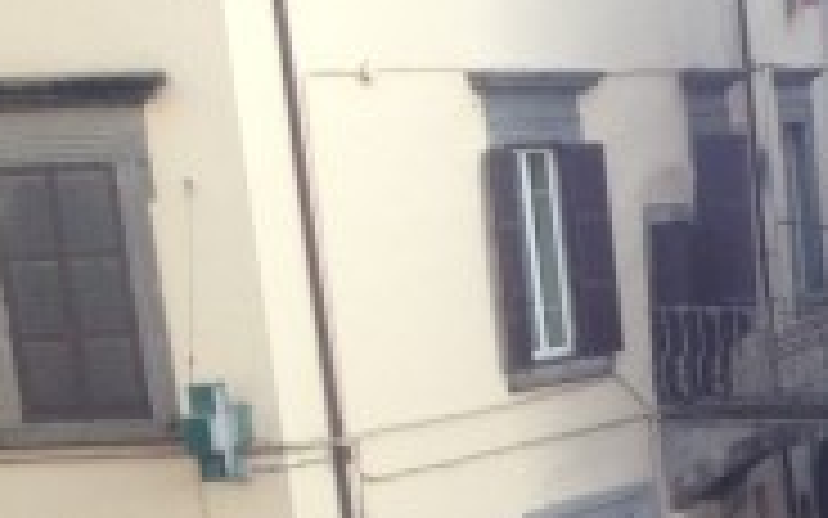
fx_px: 2911
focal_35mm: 129
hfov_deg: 14.7
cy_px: 910
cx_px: 1354
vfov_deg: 9.7
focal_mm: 4.28
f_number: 2.4
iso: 50
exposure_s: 1/60
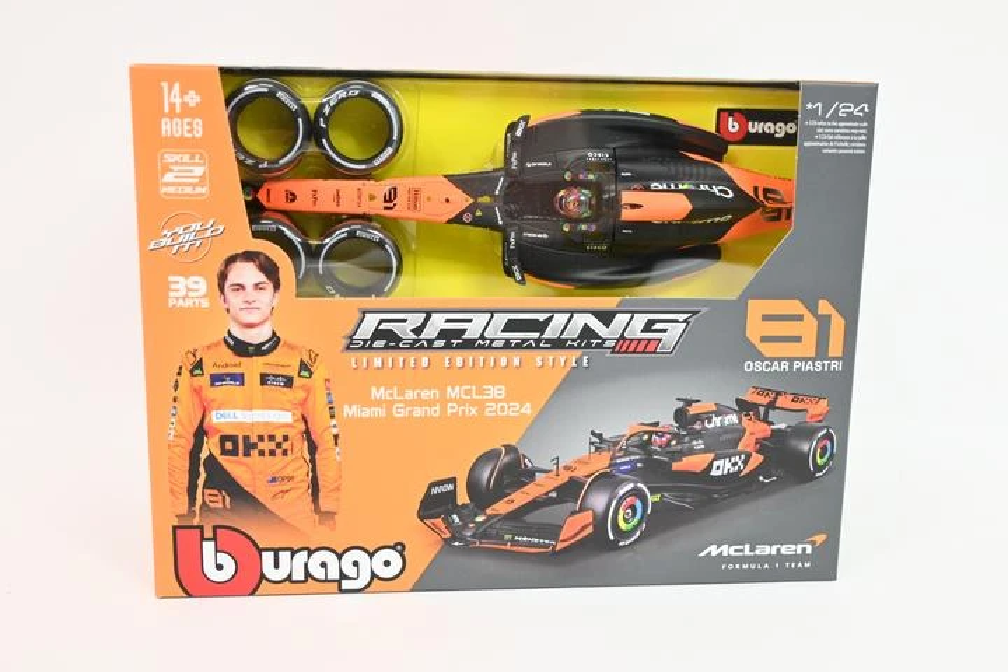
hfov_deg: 51.3
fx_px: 1050
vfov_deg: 35.5
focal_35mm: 38
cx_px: 504
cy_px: 336
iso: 560
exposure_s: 1/125
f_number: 4.2
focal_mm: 25
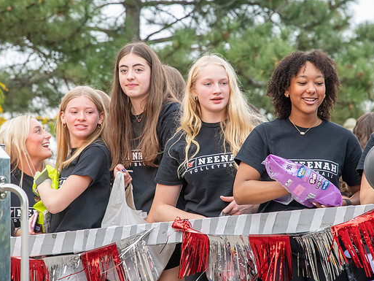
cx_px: 192
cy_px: 140
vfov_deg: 4.6
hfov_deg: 6.1
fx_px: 3523
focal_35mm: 326
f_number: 11
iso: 3200
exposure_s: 1/200
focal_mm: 300
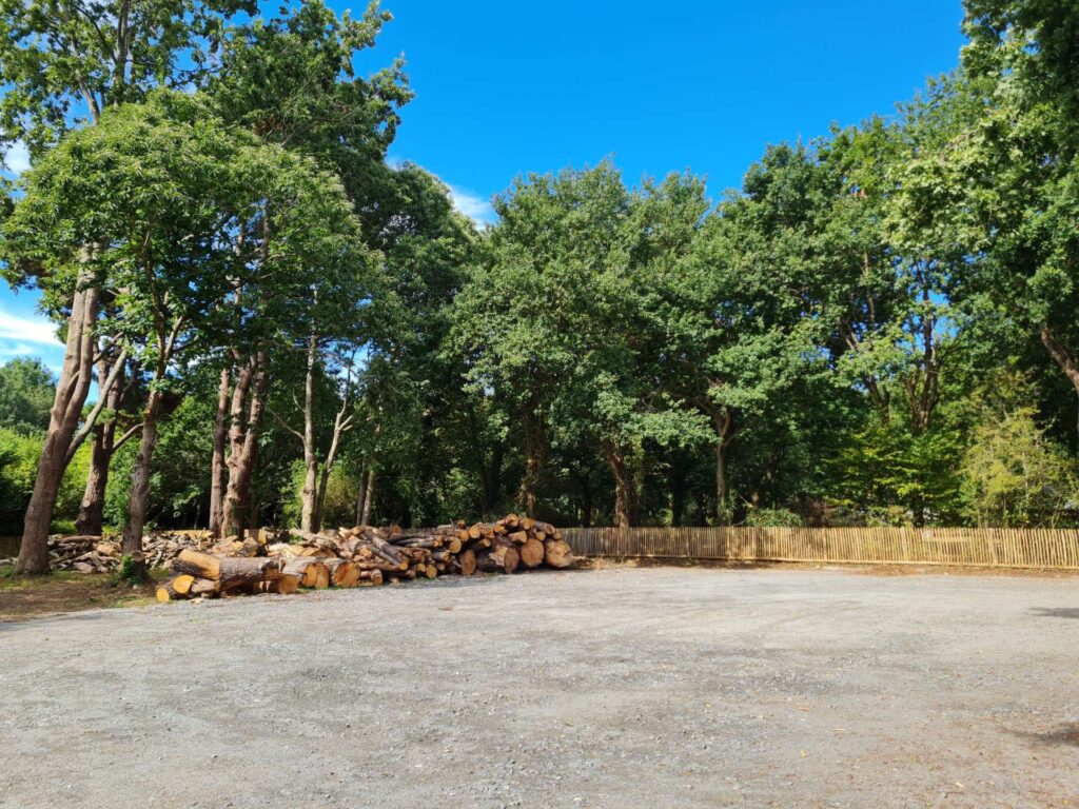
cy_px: 404
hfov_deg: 67.3
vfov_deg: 53.1
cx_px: 540
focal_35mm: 26
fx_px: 810
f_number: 1.8
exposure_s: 1/944
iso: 50
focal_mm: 5.4
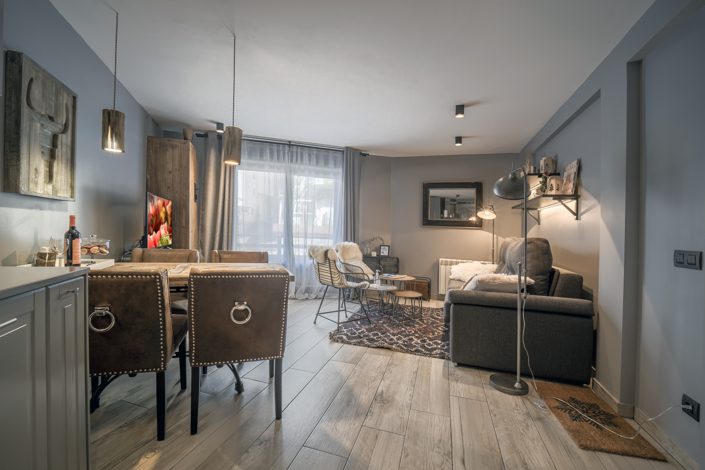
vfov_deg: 81.2
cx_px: 352
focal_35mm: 14
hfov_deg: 104.3
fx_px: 274
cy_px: 235
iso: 50
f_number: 10
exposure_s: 1/20
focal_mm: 14
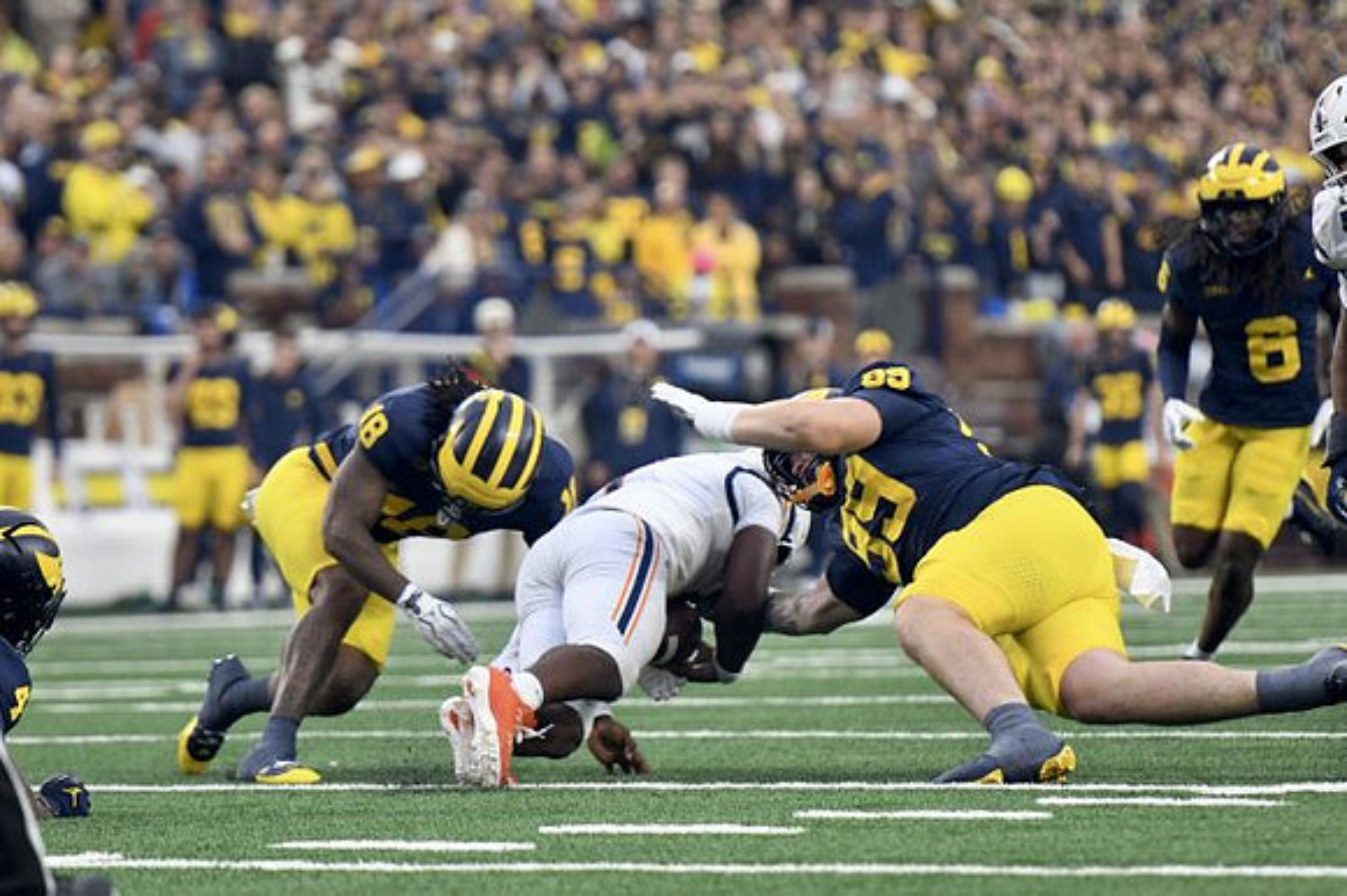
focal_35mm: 300
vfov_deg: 4.6
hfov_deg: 6.9
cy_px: 448
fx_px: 11218
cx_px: 674
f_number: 2.8
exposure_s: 1/1000
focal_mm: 200
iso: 1000
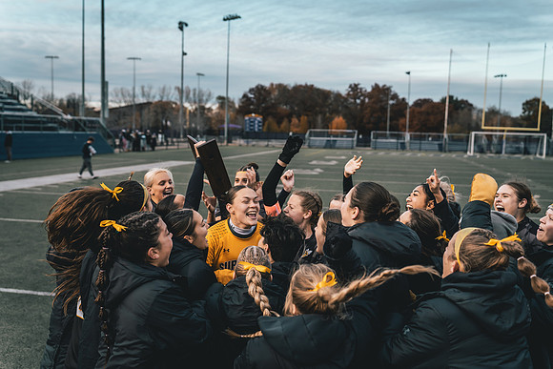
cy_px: 184
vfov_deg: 37.9
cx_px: 276
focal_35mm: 35
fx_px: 538
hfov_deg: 54.4
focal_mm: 35
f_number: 2.8
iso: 800
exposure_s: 1/1600
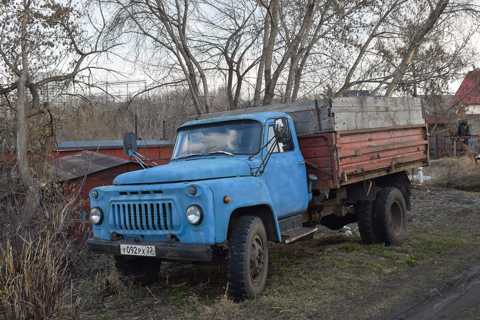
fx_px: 620
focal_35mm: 46
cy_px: 160
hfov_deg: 42.3
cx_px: 240
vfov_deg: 28.9
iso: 400
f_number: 8
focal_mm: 31
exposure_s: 1/320
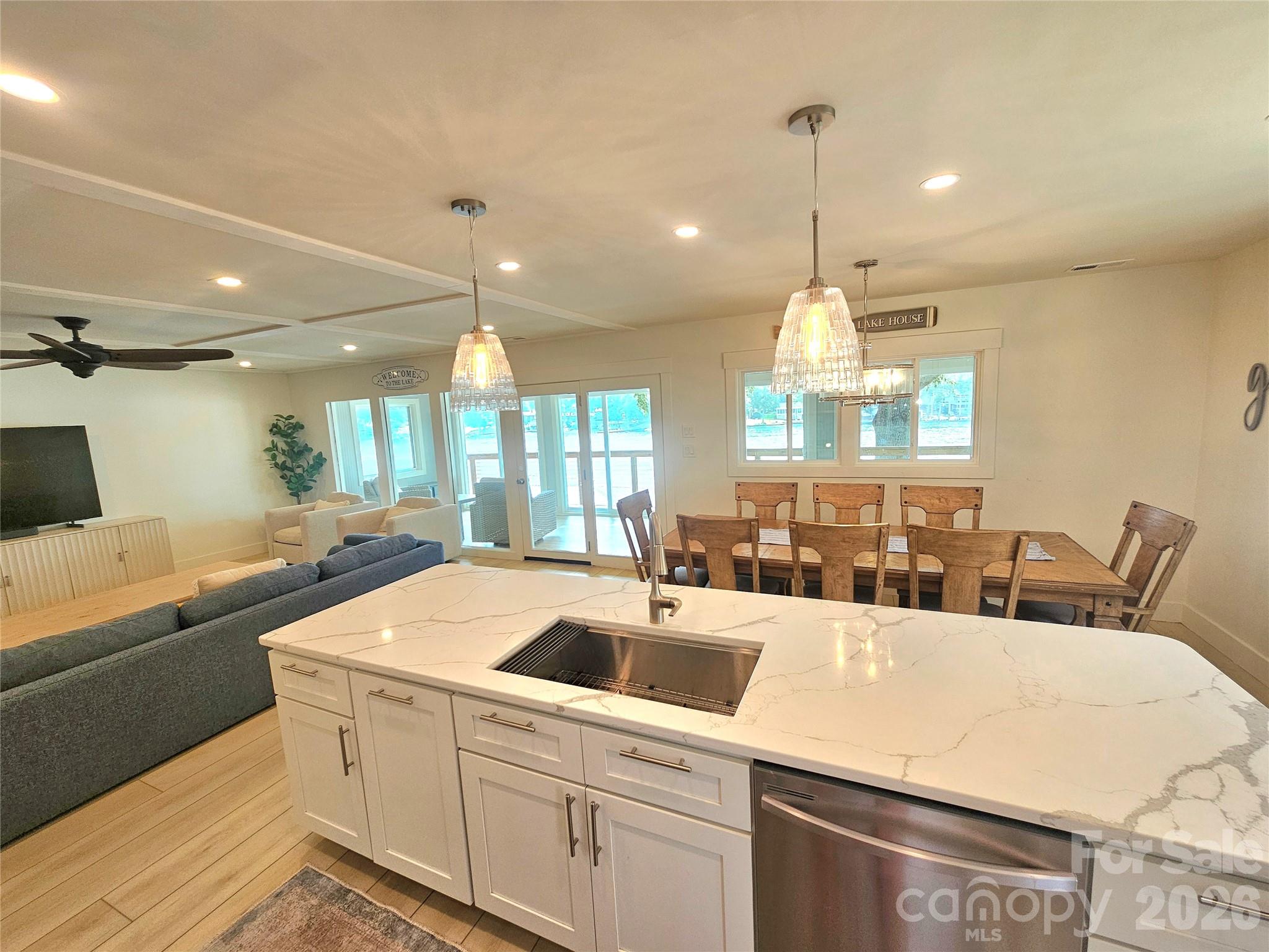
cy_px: 476
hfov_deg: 106.2
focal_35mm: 13
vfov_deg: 89.9
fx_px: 477
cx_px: 634
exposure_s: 1/60.2
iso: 64
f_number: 2.2
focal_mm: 2.2
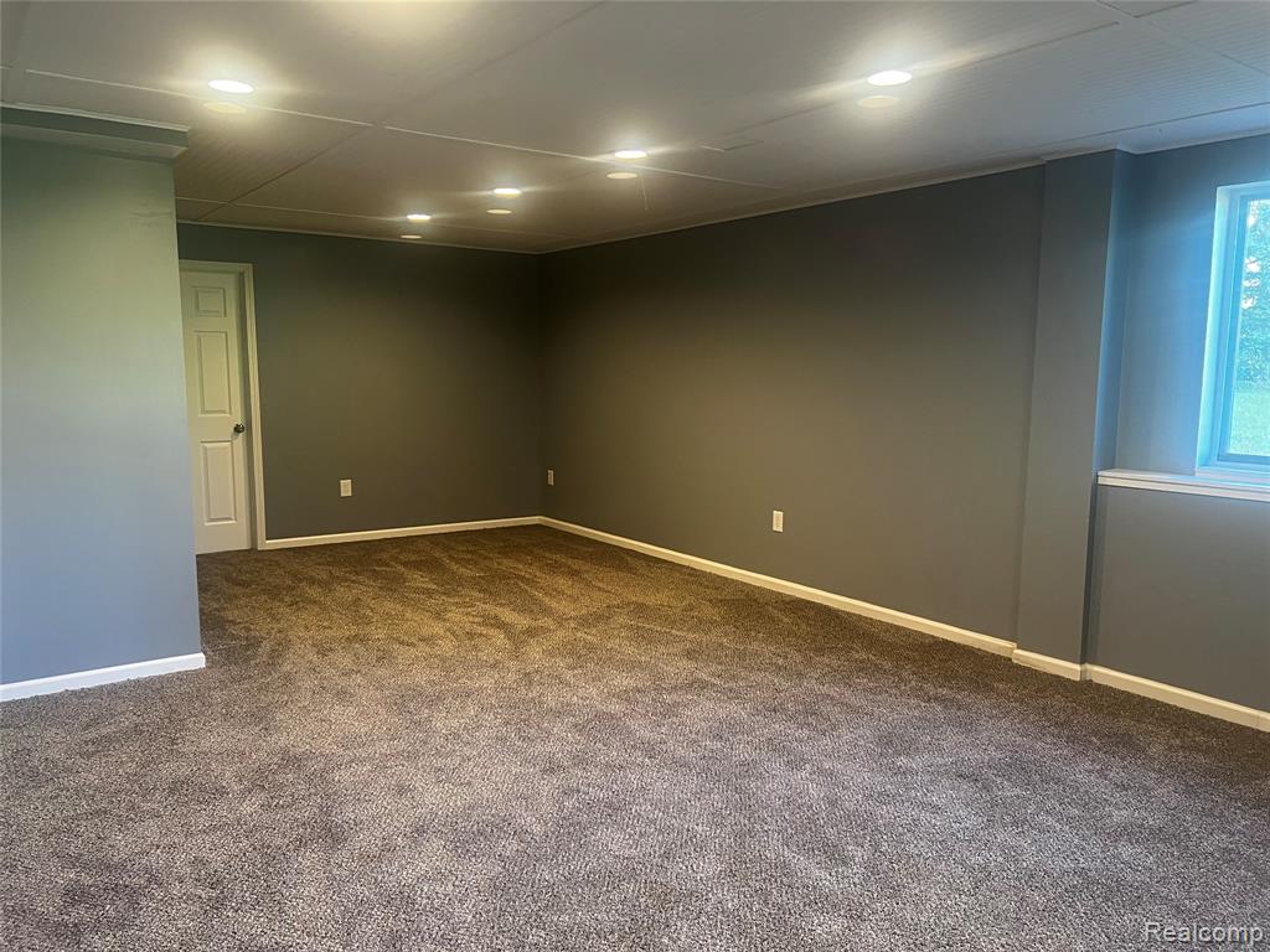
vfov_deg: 53.1
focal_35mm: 26
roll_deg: +0.0
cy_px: 476
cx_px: 635
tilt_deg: -6.6
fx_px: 954
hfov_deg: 67.3
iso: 125
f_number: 1.5
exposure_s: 1/60
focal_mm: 5.7
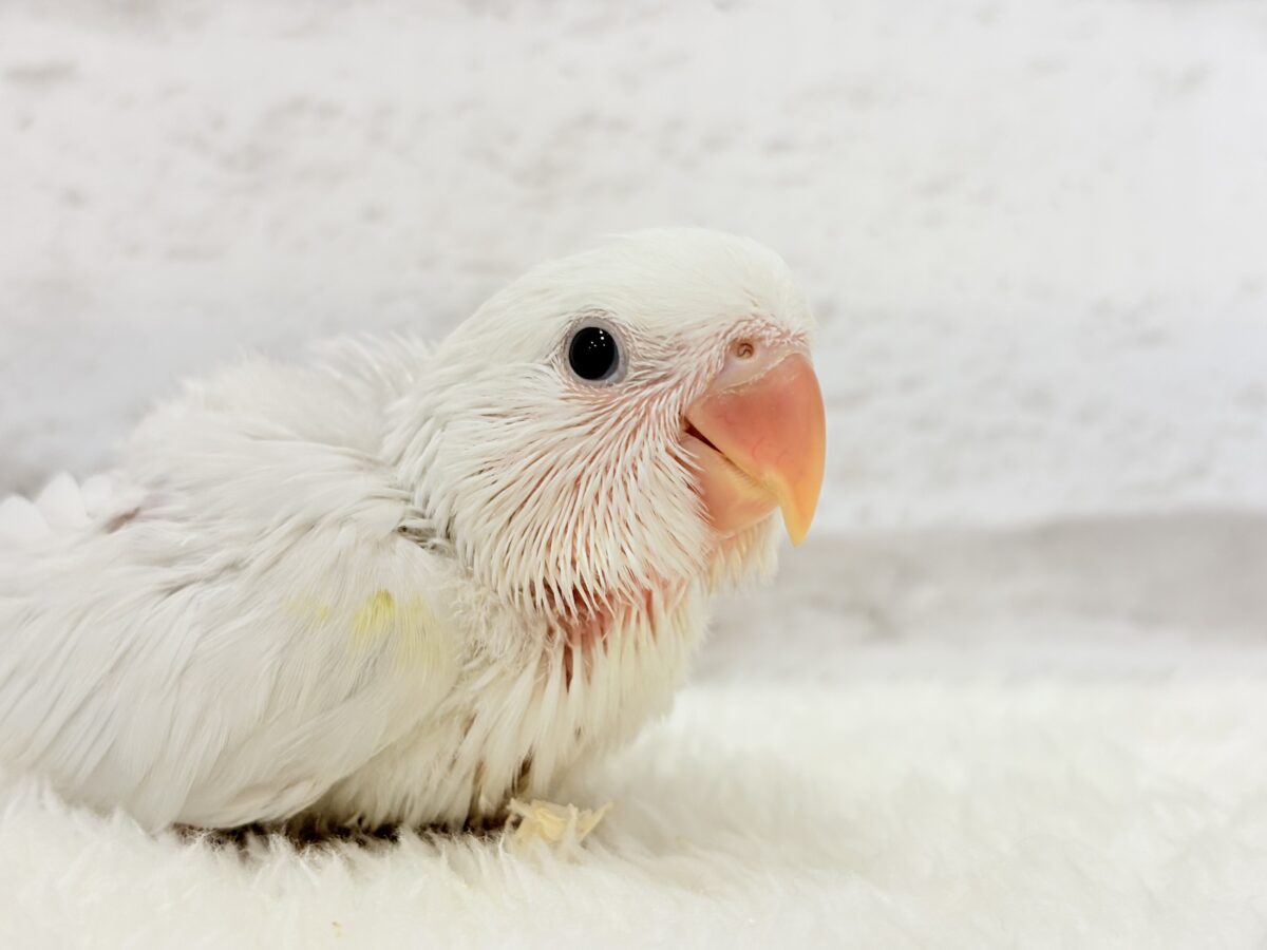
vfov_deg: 28.0
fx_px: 1903
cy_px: 475
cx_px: 634
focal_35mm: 52
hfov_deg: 36.8
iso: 50
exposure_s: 1/50
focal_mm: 5.96
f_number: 1.6
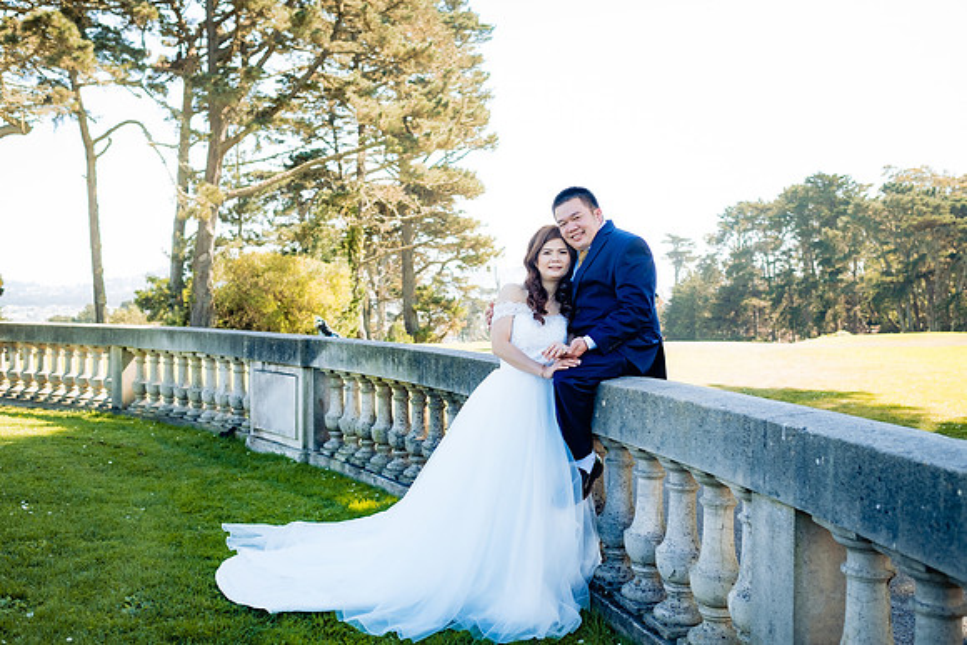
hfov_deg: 54.4
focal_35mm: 35
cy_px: 322
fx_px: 940
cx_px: 484
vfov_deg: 37.9
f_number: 2.8
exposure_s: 1/400
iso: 200
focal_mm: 23
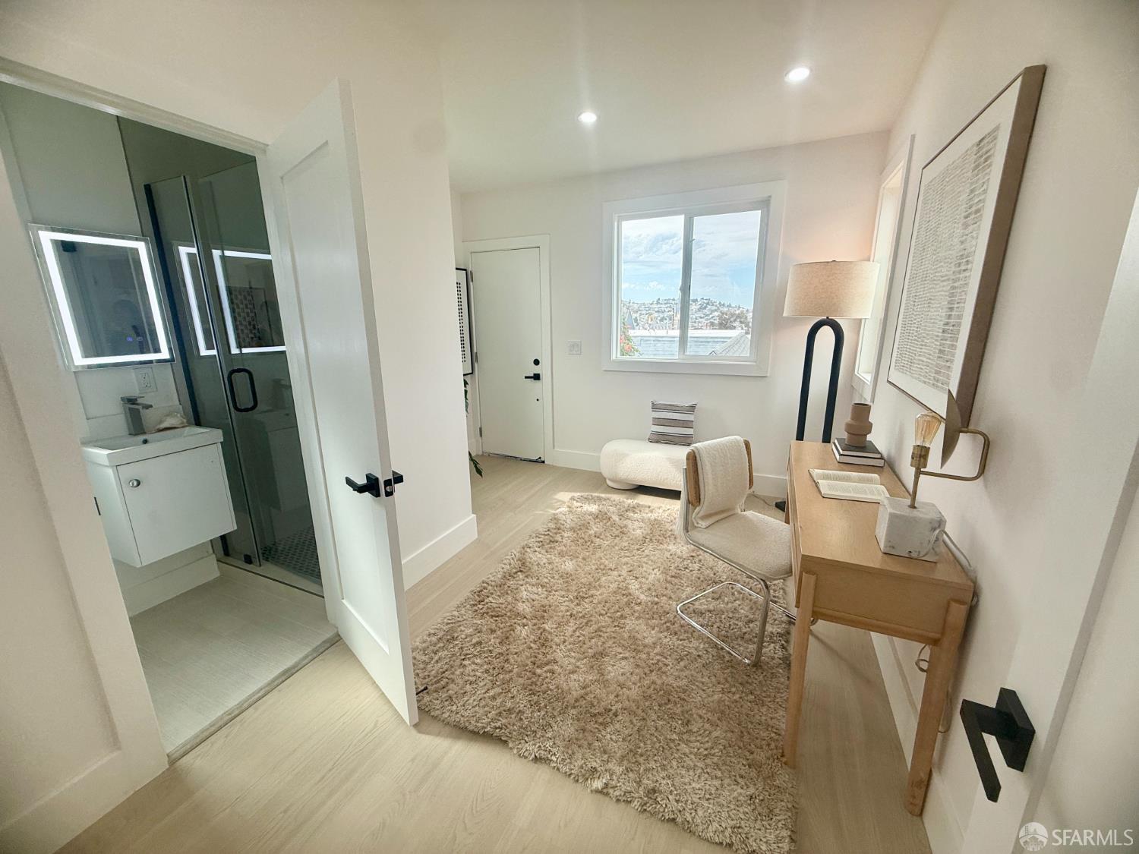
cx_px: 570
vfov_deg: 85.7
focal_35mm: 14
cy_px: 427
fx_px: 461
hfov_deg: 102.1
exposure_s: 1/199
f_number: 2.2
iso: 64
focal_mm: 2.22
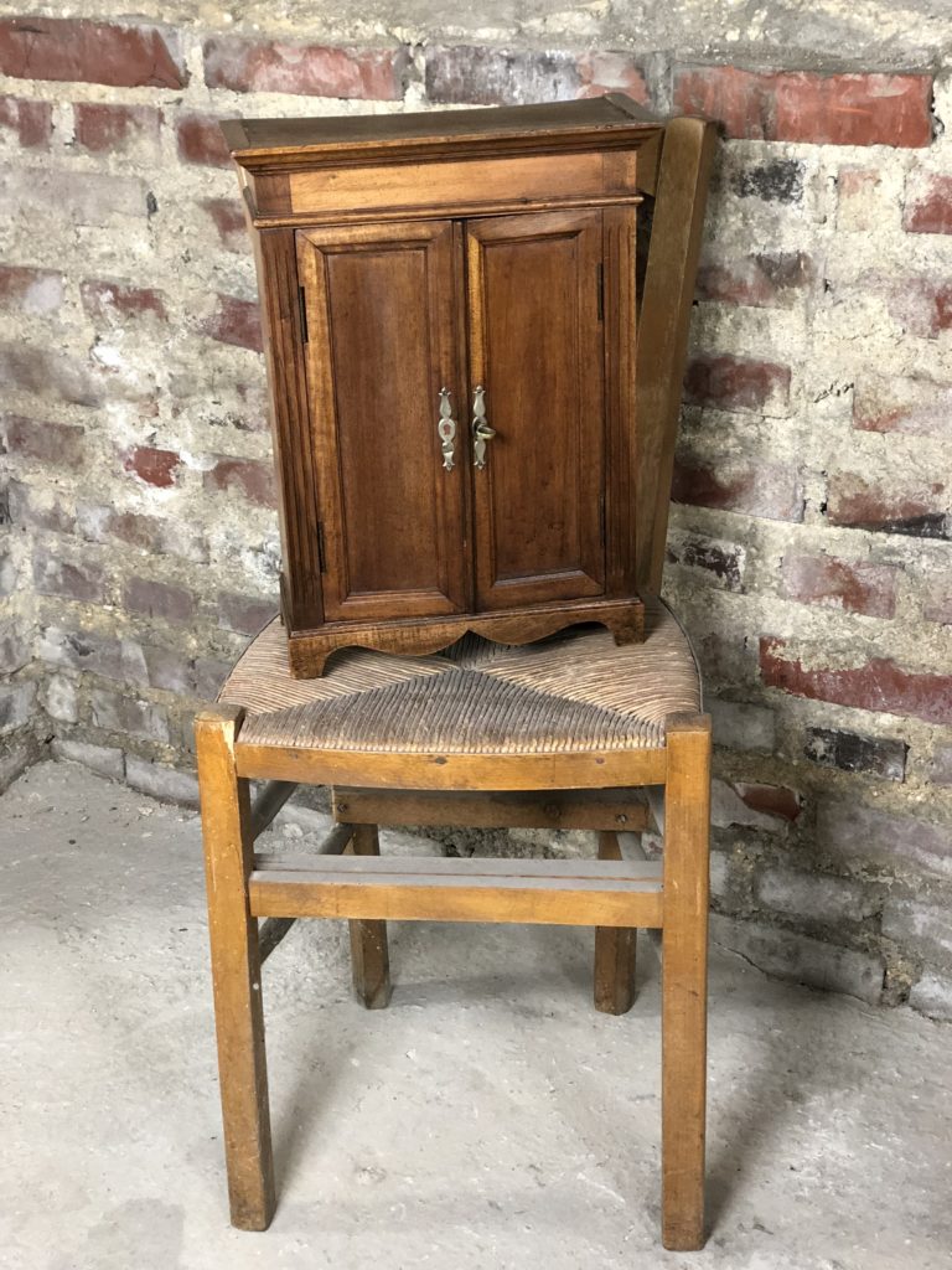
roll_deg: +1.0
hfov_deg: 28.0
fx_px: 1907
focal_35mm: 52
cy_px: 635
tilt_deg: -23.5
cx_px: 476
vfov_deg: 36.8
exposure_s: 1/20
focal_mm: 6
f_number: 2.4
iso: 160
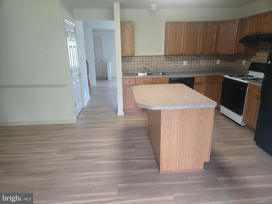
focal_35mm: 23
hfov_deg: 73.9
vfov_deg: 58.9
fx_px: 181
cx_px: 136
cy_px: 102
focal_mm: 5.4
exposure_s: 1/120
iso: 320
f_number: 1.8
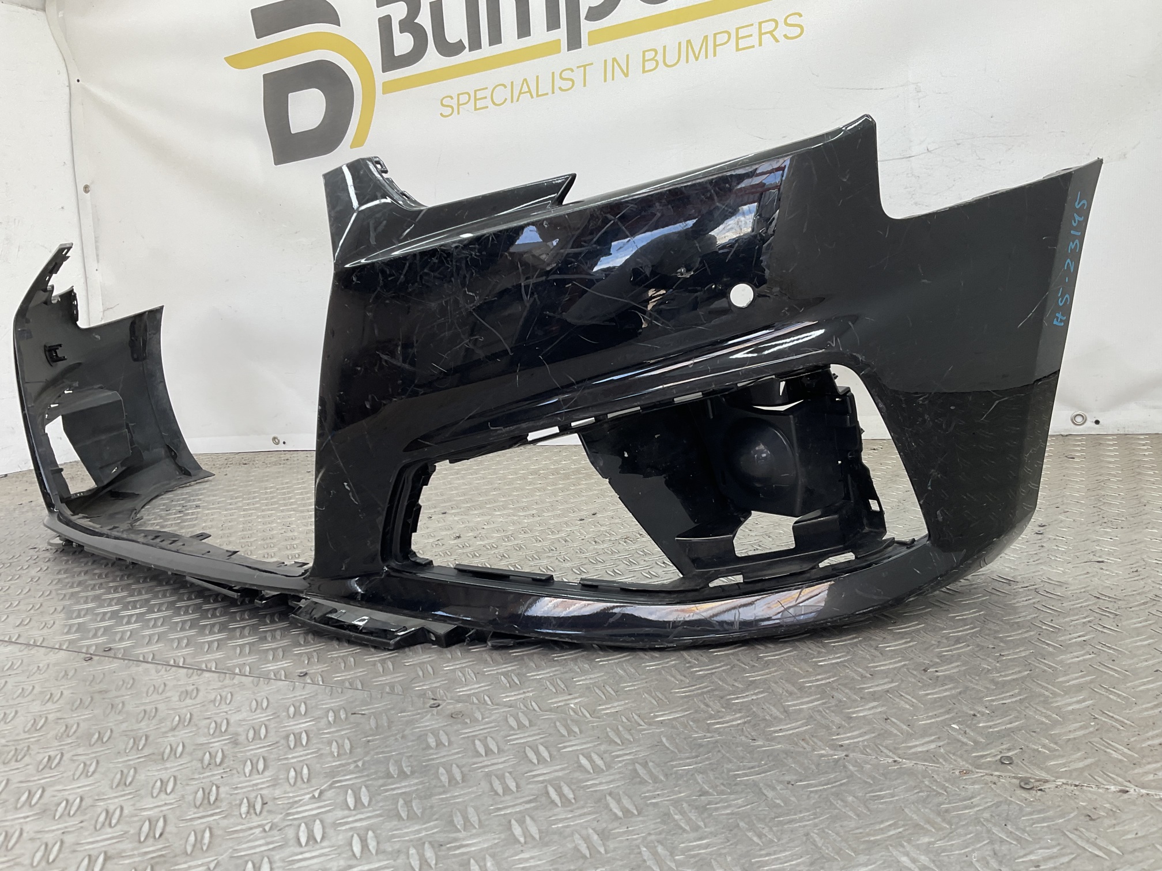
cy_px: 436
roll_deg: +5.2
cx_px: 581
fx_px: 973
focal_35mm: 29
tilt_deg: -9.5
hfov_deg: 61.7
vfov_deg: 48.2
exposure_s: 1/100
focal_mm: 3
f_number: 1.8
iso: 16
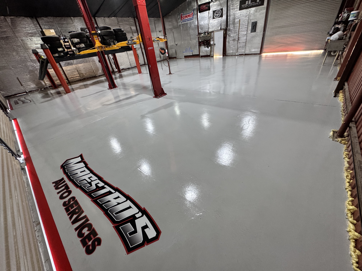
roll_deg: +8.7
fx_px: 146
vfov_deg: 85.7
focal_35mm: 14
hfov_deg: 102.1
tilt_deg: -32.0
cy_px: 136
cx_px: 181
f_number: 2.2
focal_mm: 2.22
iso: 200
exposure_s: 1/60
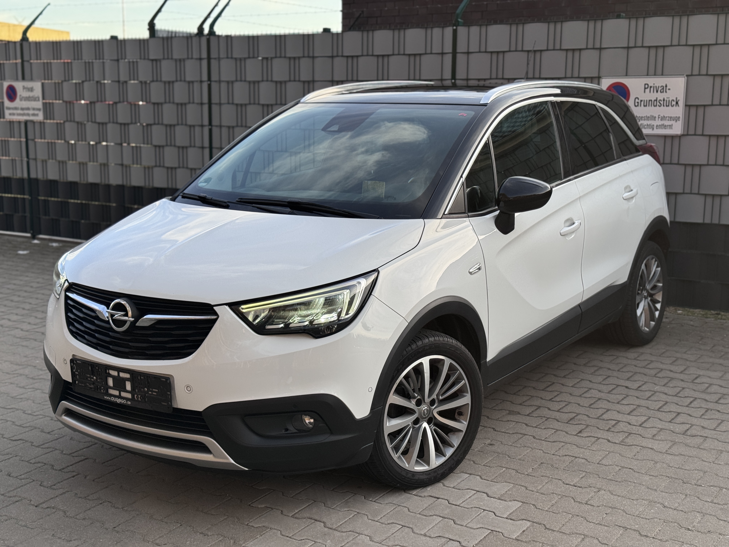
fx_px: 1011
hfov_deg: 39.7
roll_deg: -0.2
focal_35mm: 48
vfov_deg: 30.3
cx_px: 364
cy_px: 274
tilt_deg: -9.1
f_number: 1.78
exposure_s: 1/598
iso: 64
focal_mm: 6.76
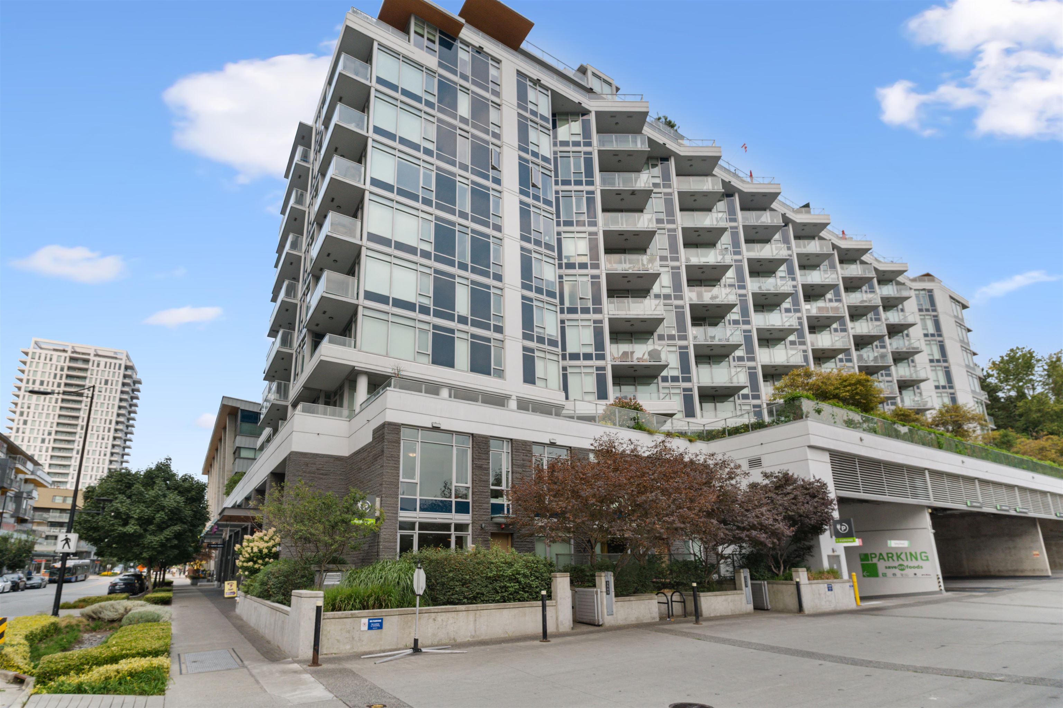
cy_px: 354
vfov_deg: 72.1
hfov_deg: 95.0
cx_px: 532
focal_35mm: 16
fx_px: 487
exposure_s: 1/160
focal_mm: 11
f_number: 5.6
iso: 320
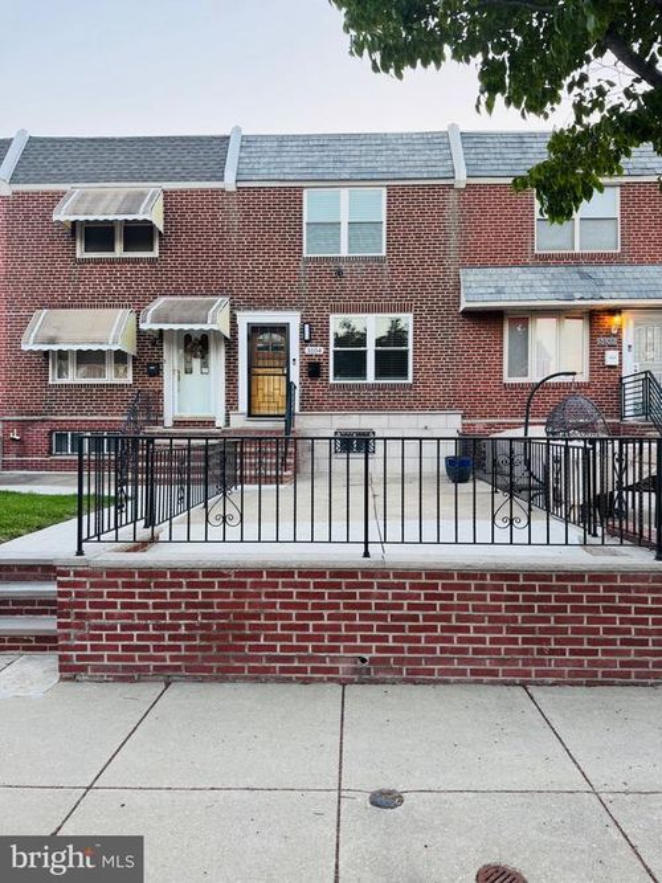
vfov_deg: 71.6
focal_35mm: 24
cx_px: 331
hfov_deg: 56.8
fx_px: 612
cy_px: 442
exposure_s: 1/121
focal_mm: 6.76
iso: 125
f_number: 1.78
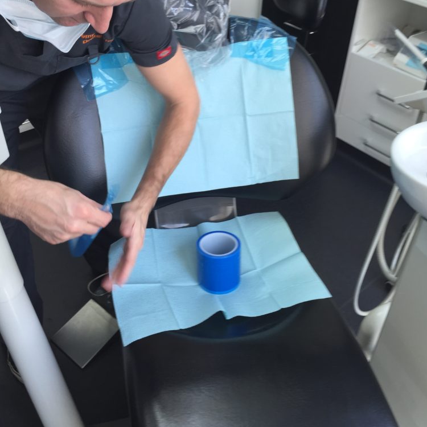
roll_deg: -2.2
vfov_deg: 46.8
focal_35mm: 35
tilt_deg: -37.2
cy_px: 163
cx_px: 214
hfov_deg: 47.2
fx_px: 488
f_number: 2.2
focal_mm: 4.15
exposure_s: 1/60
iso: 32
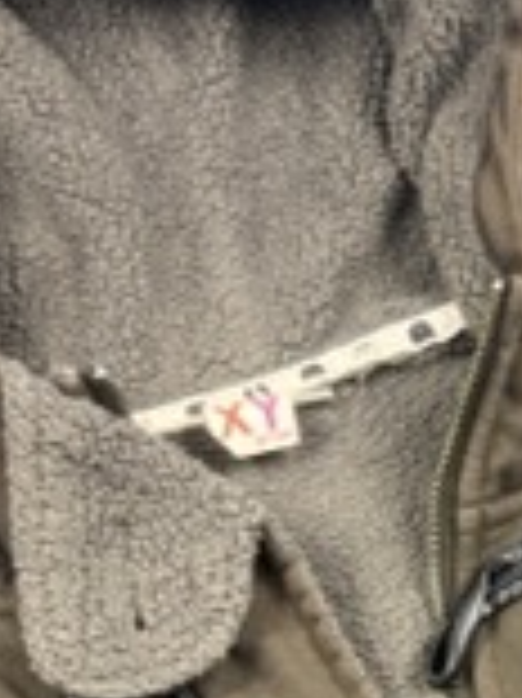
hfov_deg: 14.7
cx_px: 500
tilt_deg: -50.7
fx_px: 1993
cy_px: 1117
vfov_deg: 17.4
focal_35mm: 99
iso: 200
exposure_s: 1/100
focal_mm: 6.76
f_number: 1.78
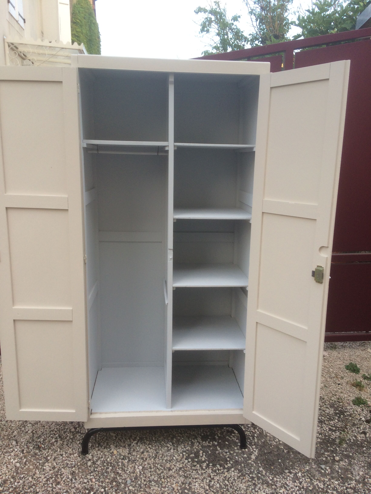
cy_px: 247
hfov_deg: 48.2
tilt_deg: -10.5
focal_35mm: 29
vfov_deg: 61.7
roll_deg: +0.3
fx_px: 414
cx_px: 186
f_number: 2.2
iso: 64
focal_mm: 4.15
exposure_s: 1/100
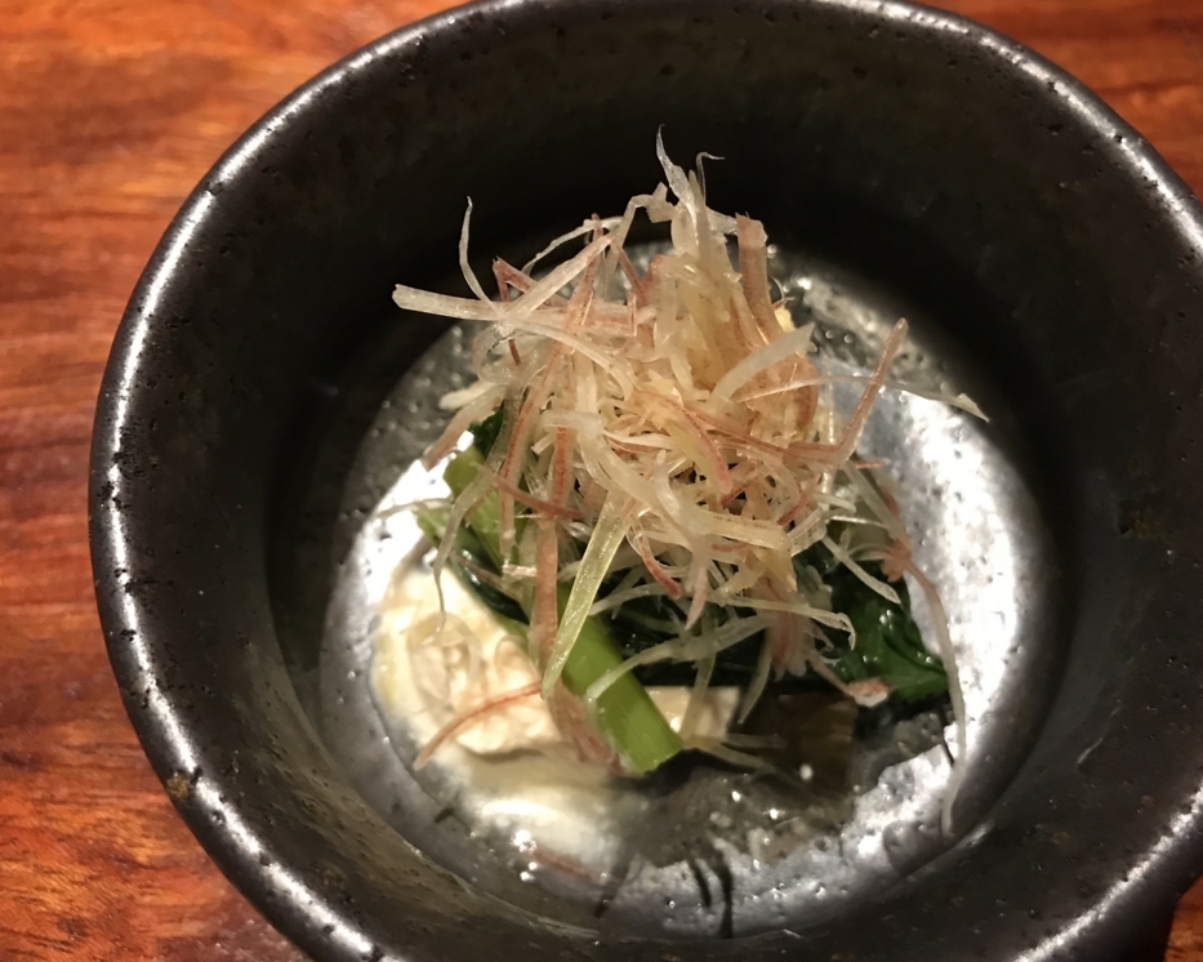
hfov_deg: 58.7
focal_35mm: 30
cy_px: 489
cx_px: 650
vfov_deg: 48.5
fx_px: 1068
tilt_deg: -65.4
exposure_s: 1/15
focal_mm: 3.99
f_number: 1.8
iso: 80
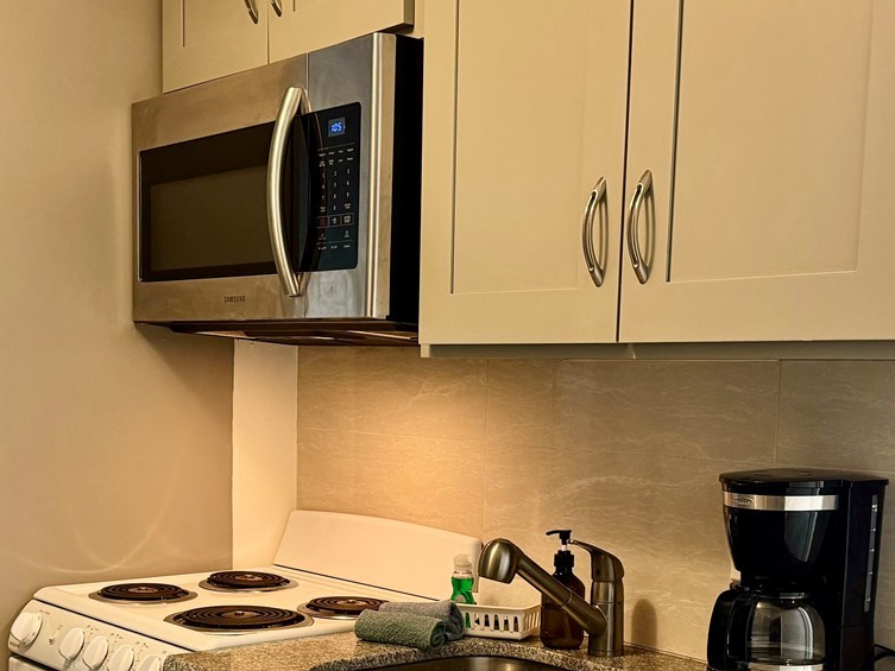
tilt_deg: -7.2
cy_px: 507
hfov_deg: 37.4
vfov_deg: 28.1
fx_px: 1319
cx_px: 397
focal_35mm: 51
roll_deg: -0.8
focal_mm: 6.76
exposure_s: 1/60
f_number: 1.78
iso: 320
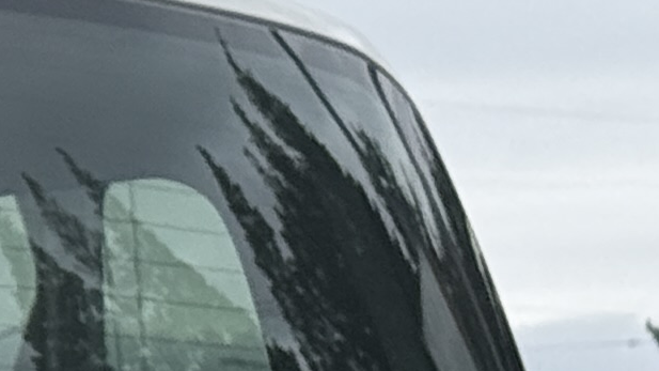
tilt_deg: +1.7
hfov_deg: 6.0
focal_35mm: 342
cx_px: -1013
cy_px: 701
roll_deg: +0.2
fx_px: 5976
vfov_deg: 3.5
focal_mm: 6.76
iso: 64
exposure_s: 1/2033
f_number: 1.78
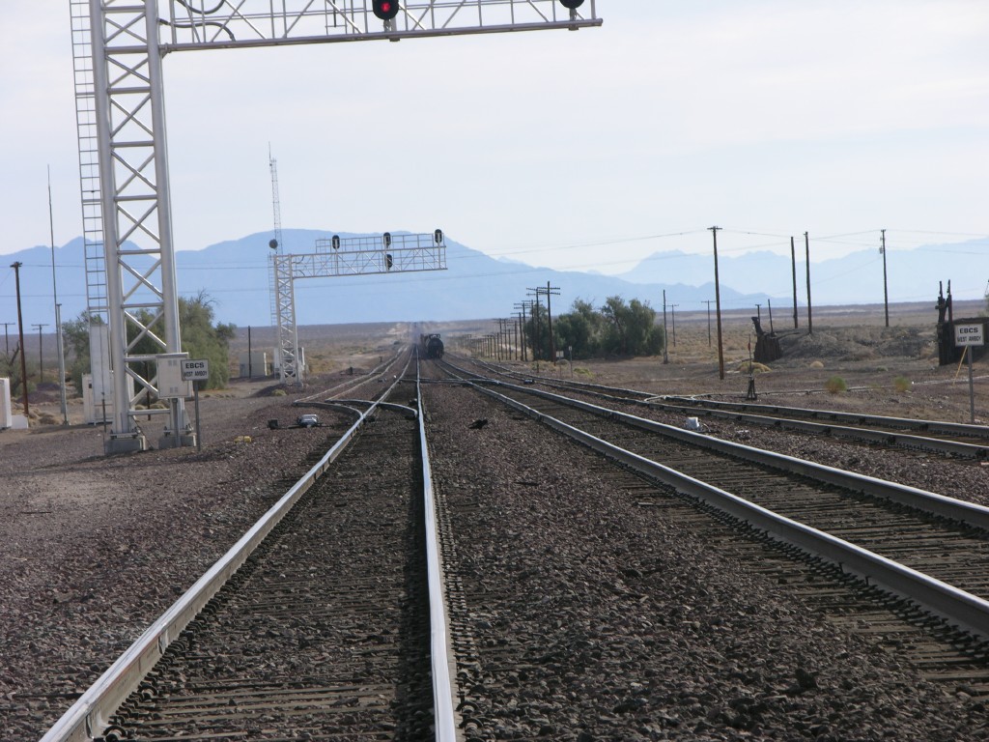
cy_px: 371
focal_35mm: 190
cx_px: 494
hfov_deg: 10.4
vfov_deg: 7.8
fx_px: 5428
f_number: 5.7
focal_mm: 48.5
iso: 50
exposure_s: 1/310
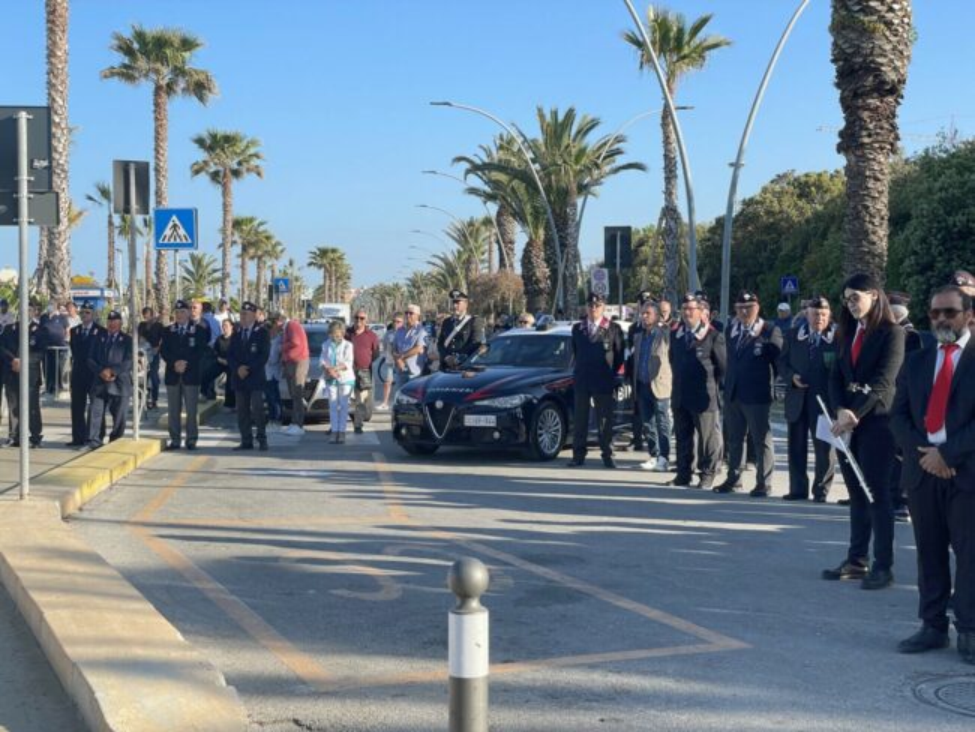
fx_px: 1465
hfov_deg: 36.8
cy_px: 366
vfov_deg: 28.1
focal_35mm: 52
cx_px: 488
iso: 25
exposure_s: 1/813
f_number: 2
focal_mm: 6
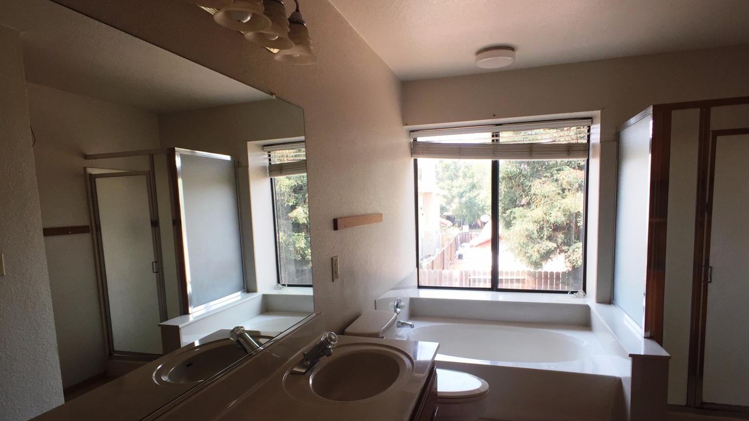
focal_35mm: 32
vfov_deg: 36.5
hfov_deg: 61.0
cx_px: 376
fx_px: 636
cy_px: 263
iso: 40
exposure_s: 1/120
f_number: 2.2
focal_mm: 4.15
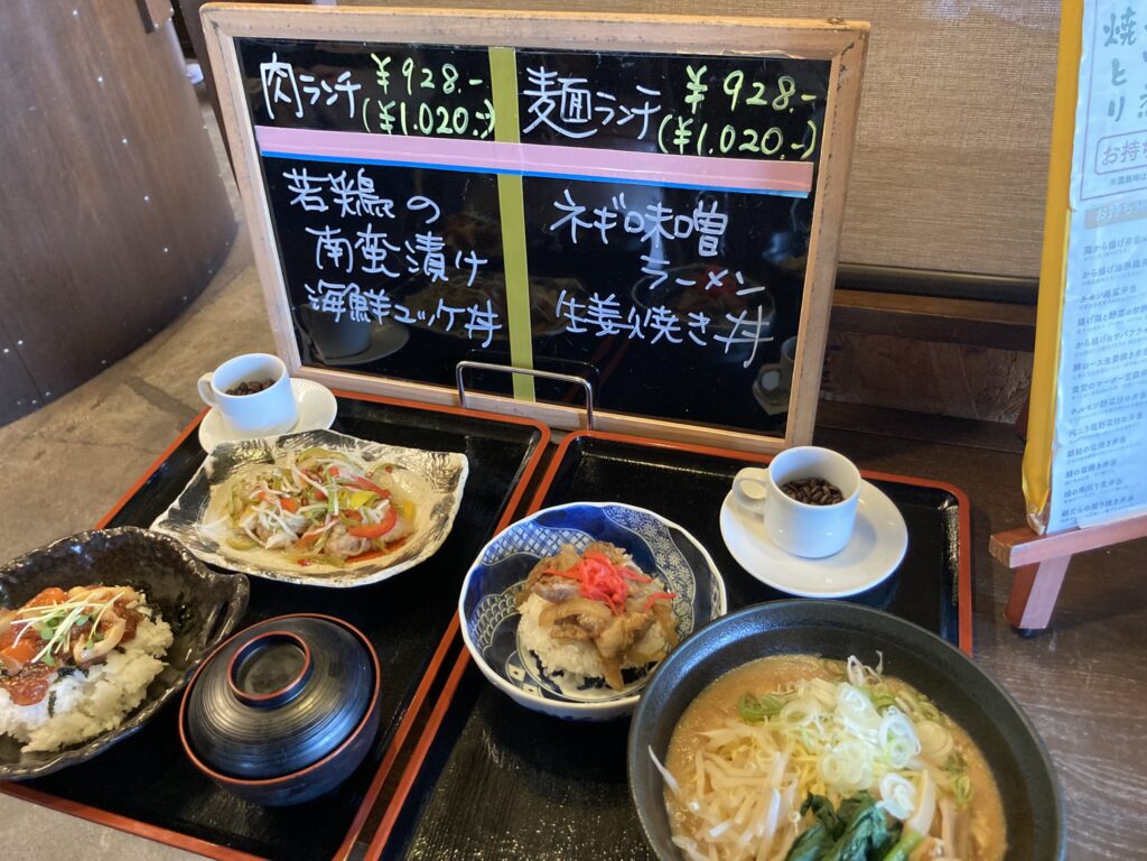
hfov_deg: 63.4
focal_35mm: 28
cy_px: 430
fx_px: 928
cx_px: 574
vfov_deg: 49.7
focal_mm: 3.99
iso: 250
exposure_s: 1/50
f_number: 1.8
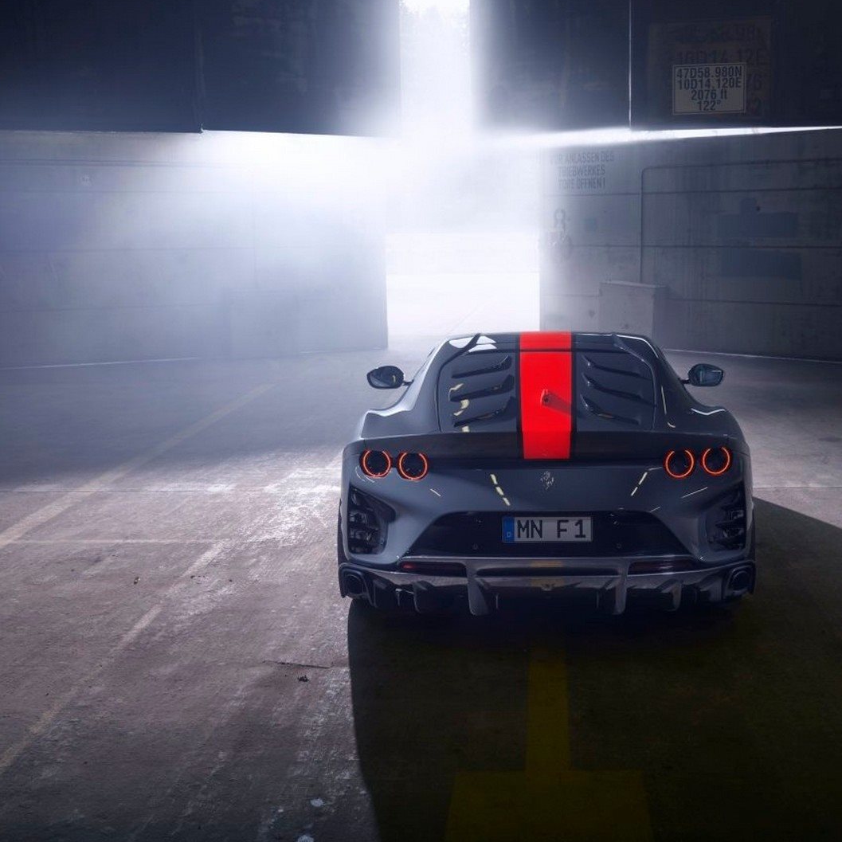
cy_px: 419
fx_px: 1238
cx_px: 548
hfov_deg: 37.2
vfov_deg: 37.6
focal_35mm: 45
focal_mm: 35
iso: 100
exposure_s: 1/15
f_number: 8
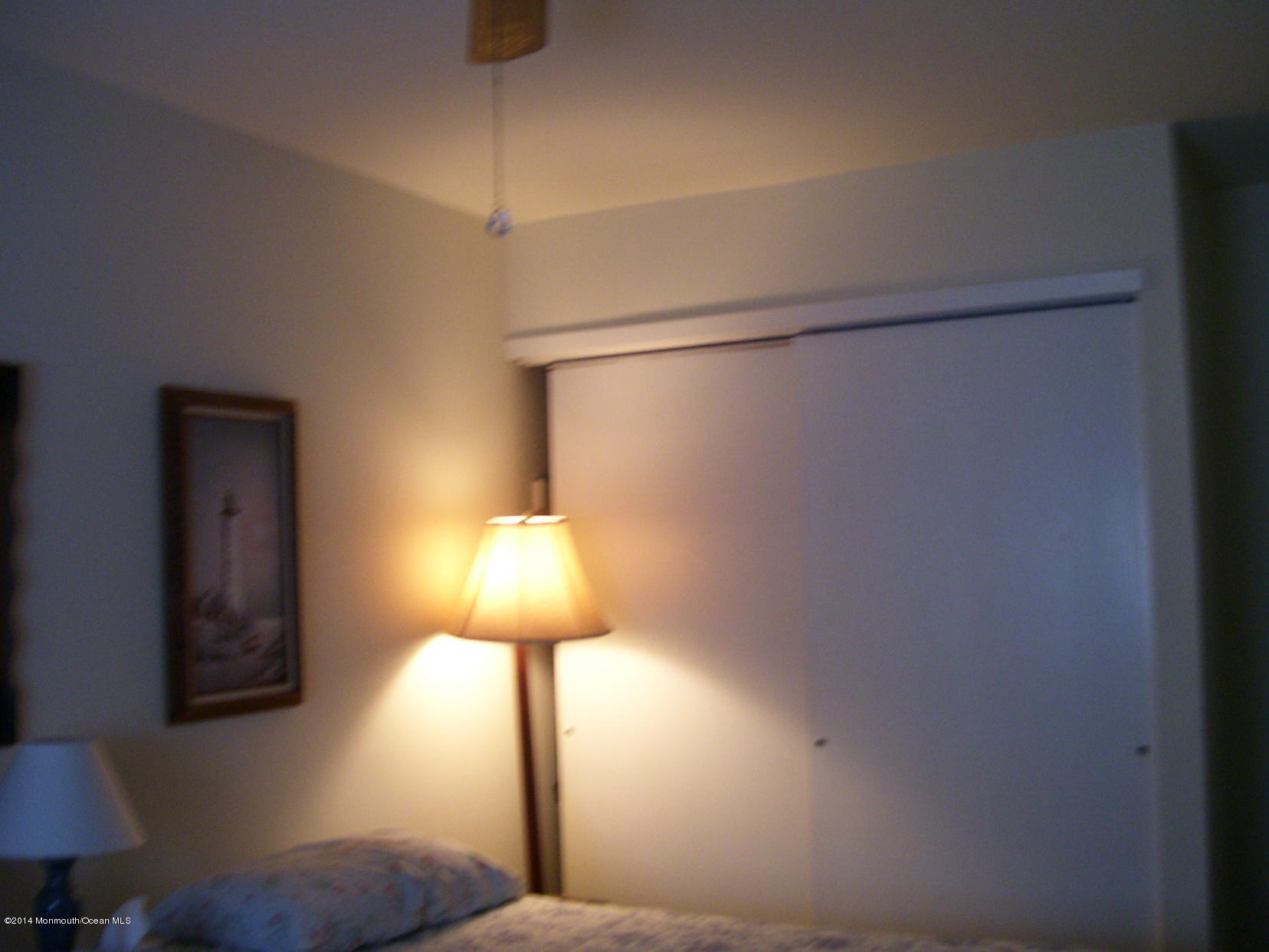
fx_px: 1356
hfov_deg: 50.1
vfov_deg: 38.7
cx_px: 634
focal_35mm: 37
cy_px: 476
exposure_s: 1/15
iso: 160
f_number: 2.7
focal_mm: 6
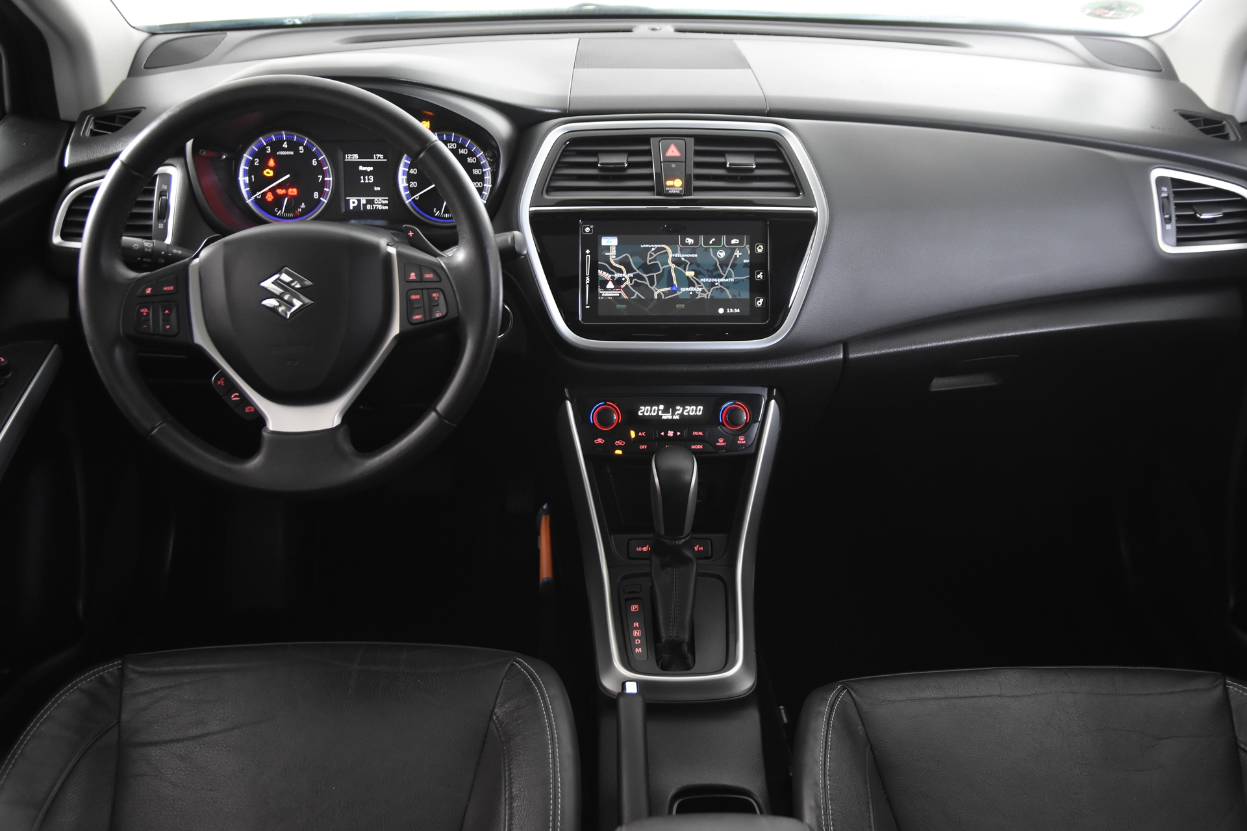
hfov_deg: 57.2
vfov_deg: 40.0
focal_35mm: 33
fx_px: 1143
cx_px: 624
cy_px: 416
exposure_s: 1/30
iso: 1800
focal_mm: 22
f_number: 3
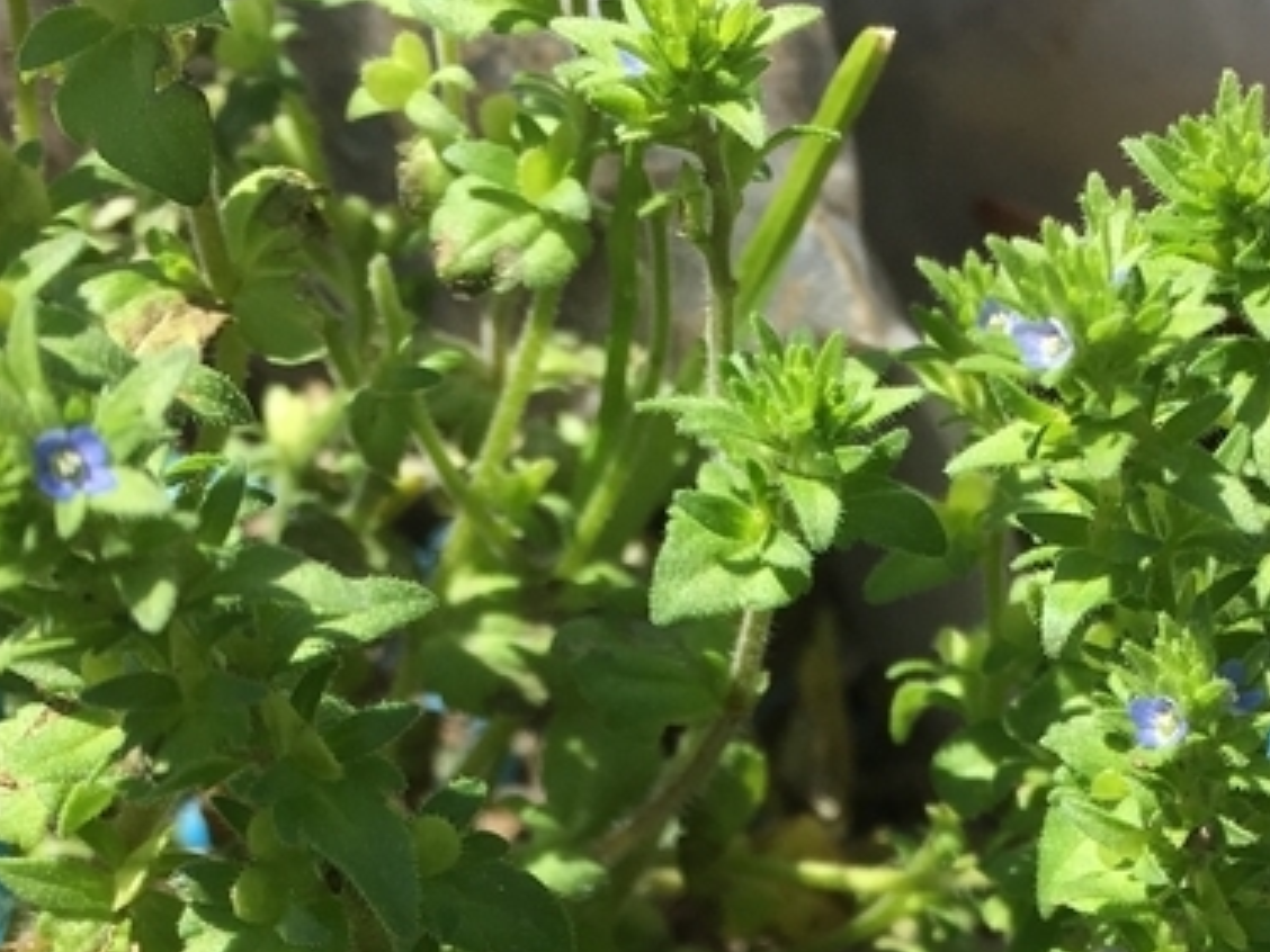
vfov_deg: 17.7
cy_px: 1158
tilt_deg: -52.8
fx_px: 2898
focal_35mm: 79
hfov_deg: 24.5
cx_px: 936
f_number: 2.2
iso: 25
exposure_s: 1/793
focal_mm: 4.15
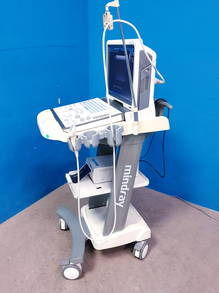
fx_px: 236
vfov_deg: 63.4
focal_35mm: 28
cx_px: 105
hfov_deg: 49.7
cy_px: 148
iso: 400
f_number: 1.5
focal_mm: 4.3
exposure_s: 1/50
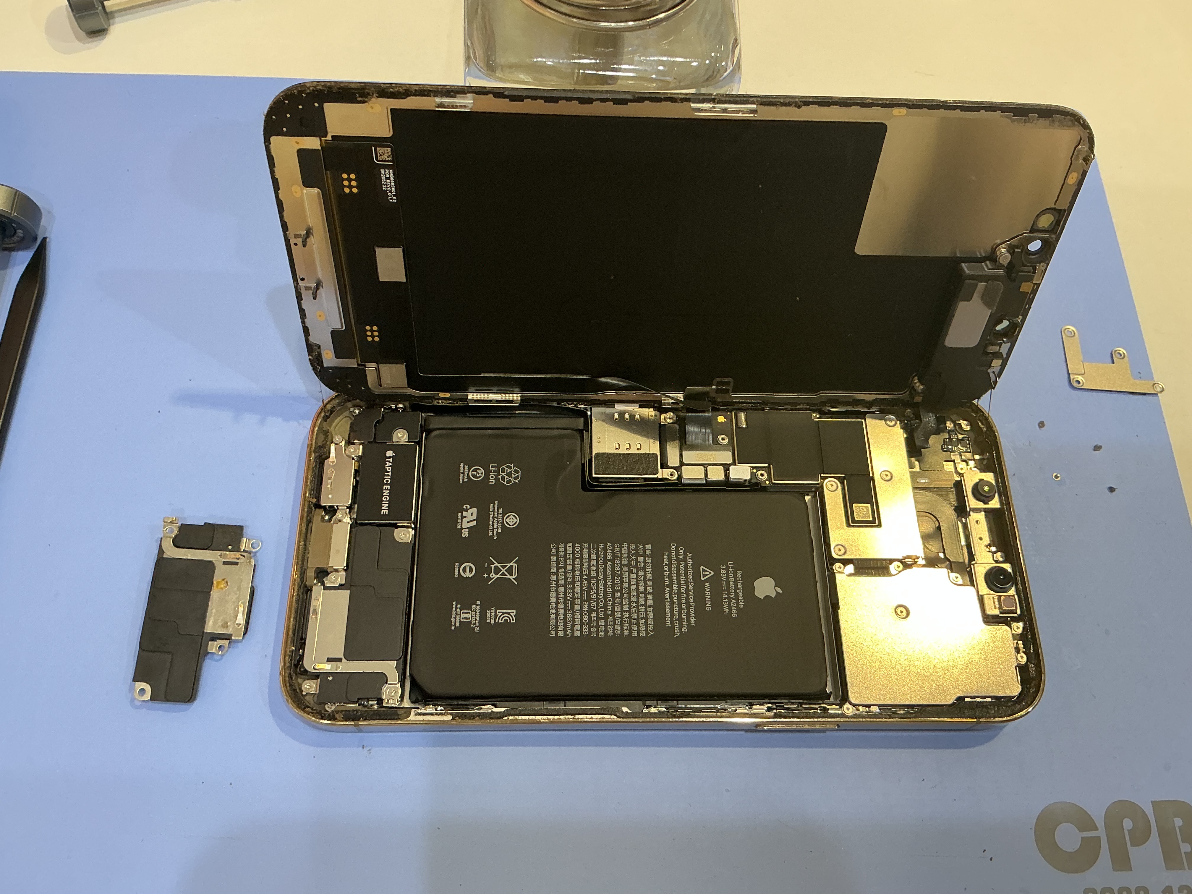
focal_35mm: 29
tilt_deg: -67.0
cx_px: 596
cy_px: 447
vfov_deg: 48.2
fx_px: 999
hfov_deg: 61.7
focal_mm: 3
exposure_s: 1/50
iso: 64
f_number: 1.8
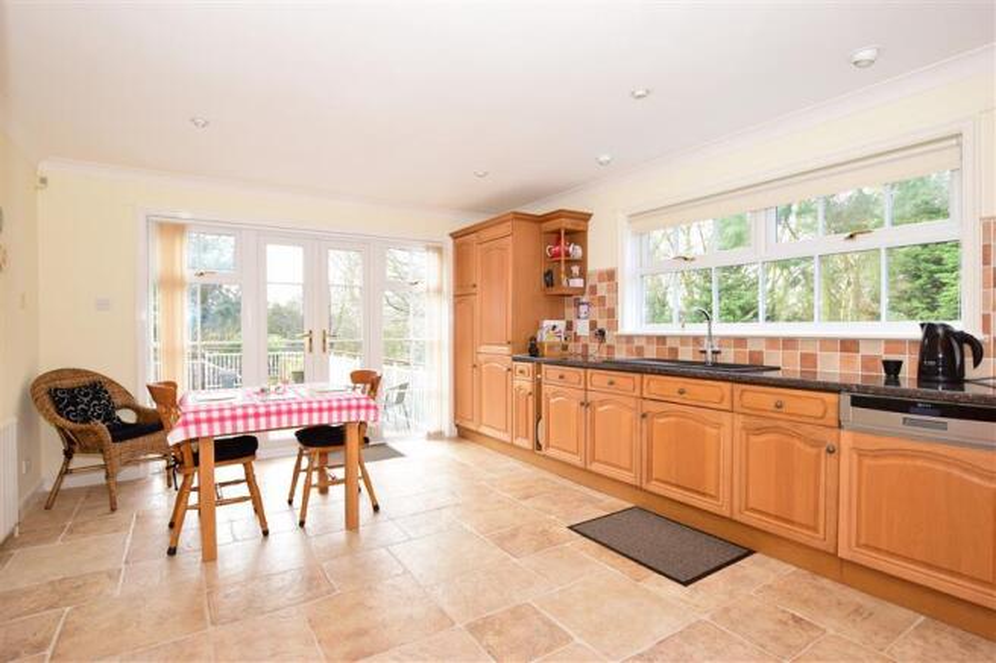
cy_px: 332
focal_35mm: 17
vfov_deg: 69.6
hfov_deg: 92.5
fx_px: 477
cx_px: 498
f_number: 5.6
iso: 400
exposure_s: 1/80
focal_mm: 11.5
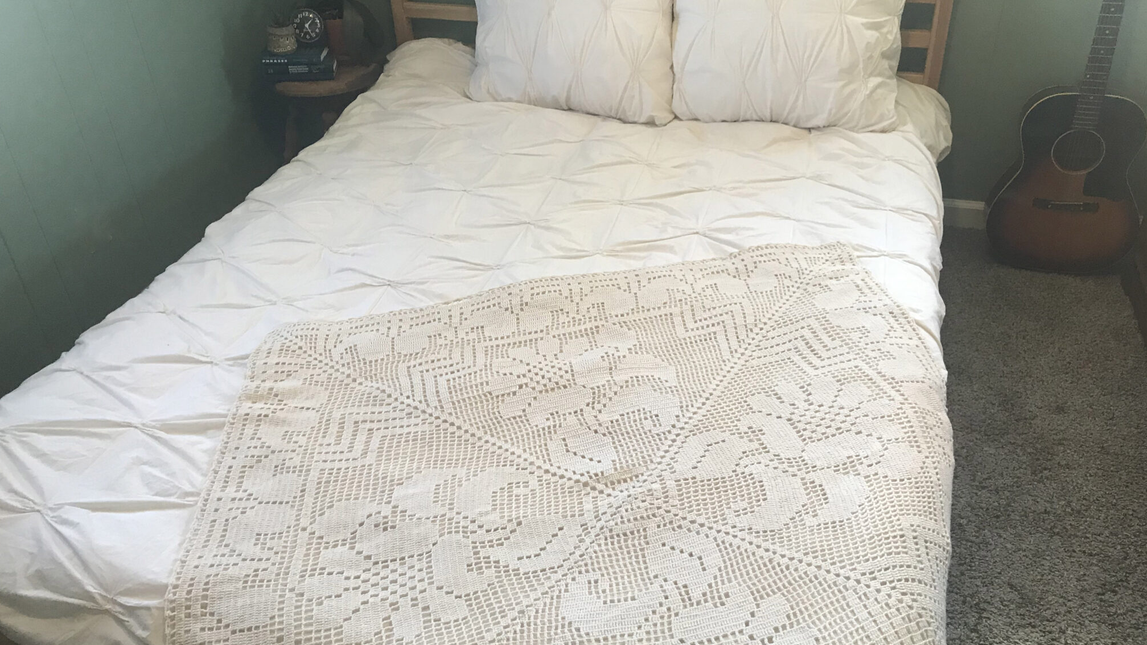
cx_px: 574
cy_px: 309
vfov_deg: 37.8
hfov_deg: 62.6
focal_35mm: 31
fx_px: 943
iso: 32
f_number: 1.8
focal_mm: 3.99
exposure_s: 1/30
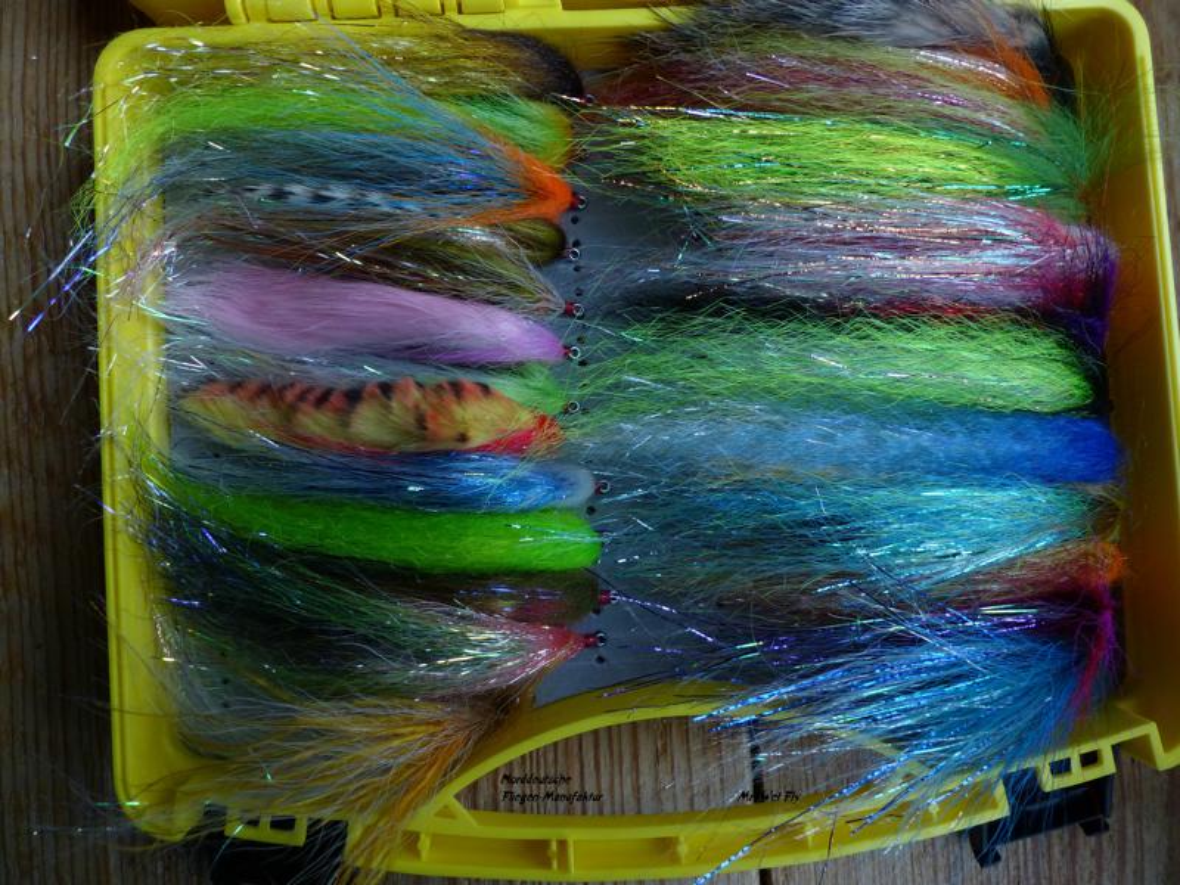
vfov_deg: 54.9
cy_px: 442
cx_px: 590
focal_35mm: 25
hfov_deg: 69.4
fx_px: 852
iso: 200
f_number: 2.8
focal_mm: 4.5
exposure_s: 1/30
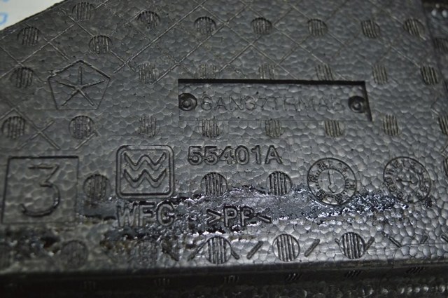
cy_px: 149
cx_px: 224
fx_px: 578
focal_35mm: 46
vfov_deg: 28.9
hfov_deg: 42.4
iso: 400
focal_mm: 31
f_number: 4.2
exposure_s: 1/40
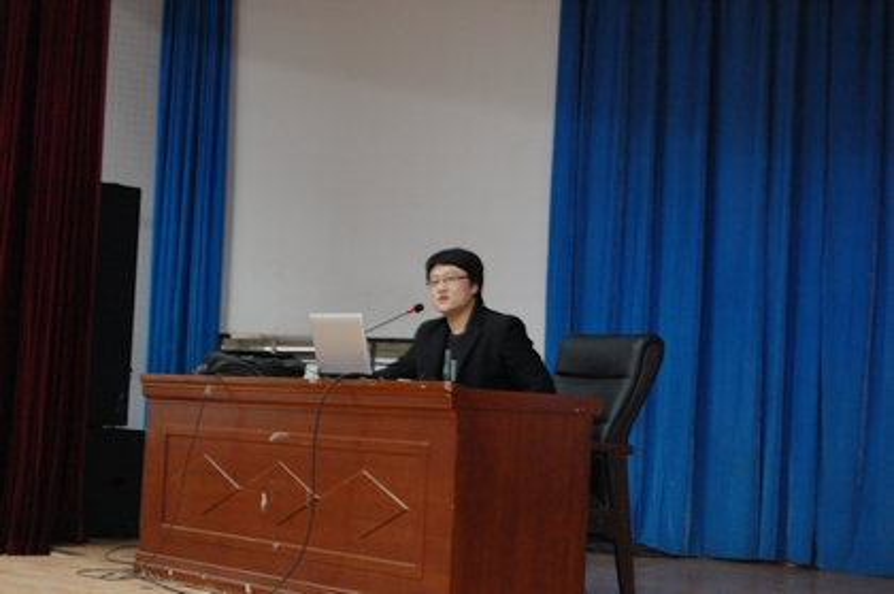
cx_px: 447
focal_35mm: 82
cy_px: 297
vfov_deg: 16.5
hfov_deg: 24.6
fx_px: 2046
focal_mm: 55
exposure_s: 1/8
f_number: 5.6
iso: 800
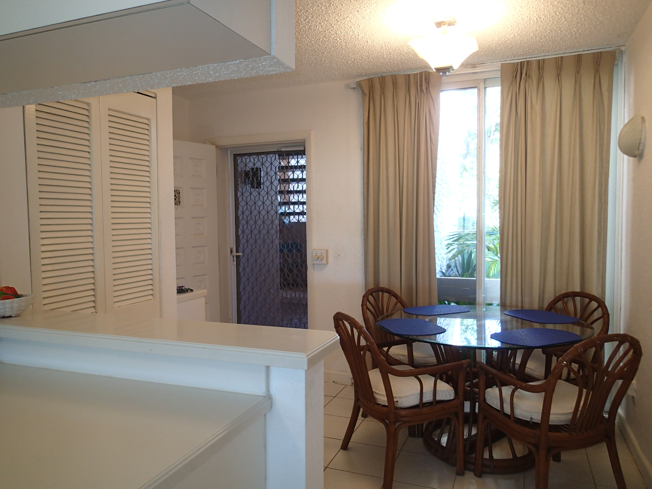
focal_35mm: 25
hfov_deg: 69.4
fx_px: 471
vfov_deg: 54.9
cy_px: 244
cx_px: 326
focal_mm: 4.5
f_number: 2
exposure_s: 1/60
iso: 160
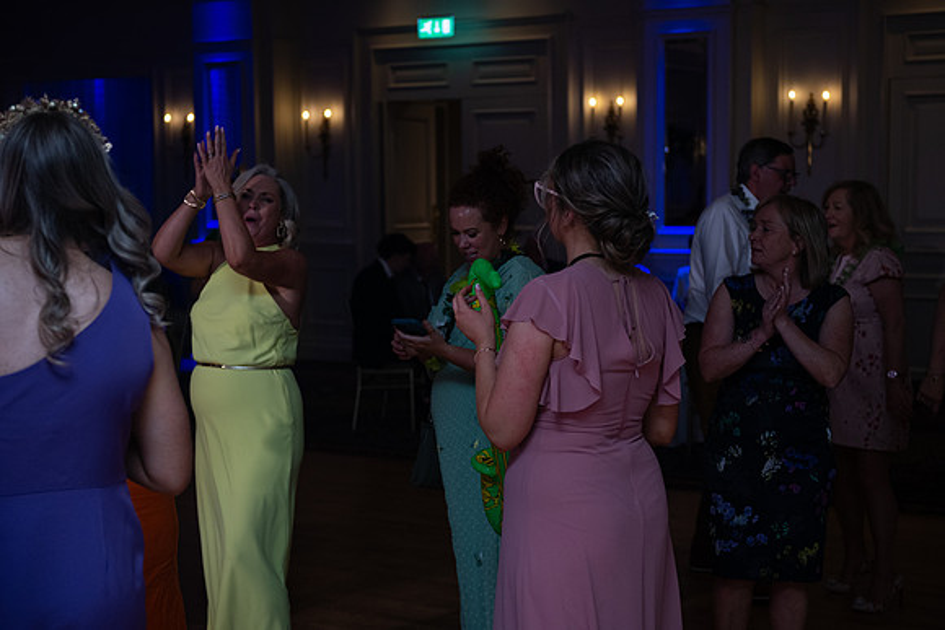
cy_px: 315
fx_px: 1523
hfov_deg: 34.5
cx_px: 472
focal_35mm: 58
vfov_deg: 23.4
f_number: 3.5
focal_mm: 58
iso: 640
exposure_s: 1/160
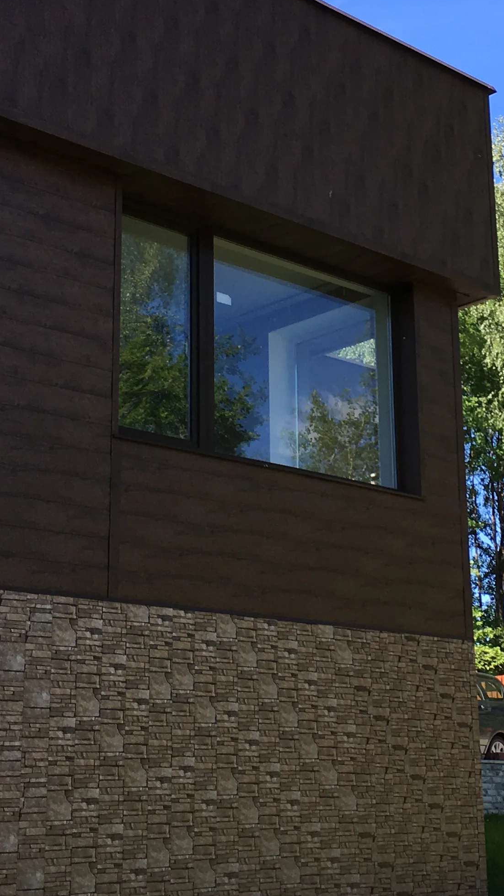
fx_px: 1545
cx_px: 432
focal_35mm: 65
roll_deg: +0.1
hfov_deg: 18.3
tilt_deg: +17.3
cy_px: 407
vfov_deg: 32.3
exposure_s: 1/466
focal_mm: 4.15
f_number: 2.2
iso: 25
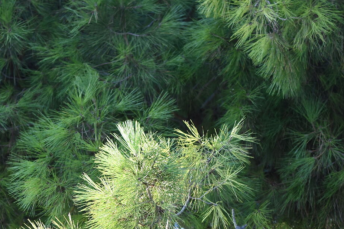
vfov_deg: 4.2
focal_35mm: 330
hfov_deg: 6.2
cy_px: 276
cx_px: 96
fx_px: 3157
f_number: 1.7
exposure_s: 1/1000
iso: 250
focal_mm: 85
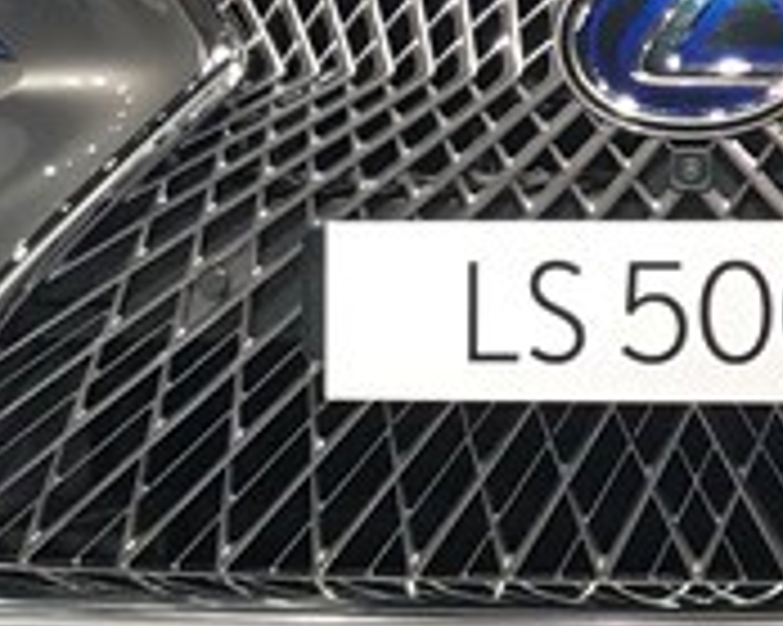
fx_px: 3729
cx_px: 752
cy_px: 59
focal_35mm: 161
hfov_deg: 11.9
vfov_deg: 9.5
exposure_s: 1/33
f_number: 1.8
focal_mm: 3.99
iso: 20
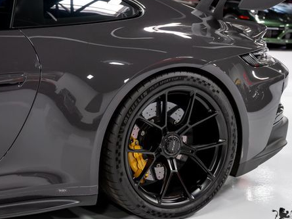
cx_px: 128
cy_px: 110
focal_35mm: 72
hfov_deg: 27.0
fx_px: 607
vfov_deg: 20.4
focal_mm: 52
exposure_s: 1/60
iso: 800
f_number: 4
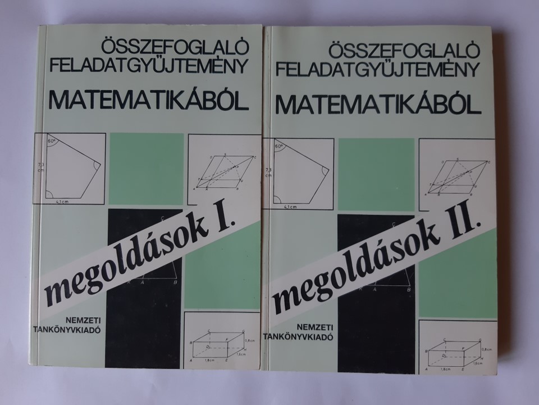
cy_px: 202
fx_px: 420
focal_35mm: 27
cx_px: 270
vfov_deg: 51.4
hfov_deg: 65.3
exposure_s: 1/50
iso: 80
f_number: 1.7
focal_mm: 3.93
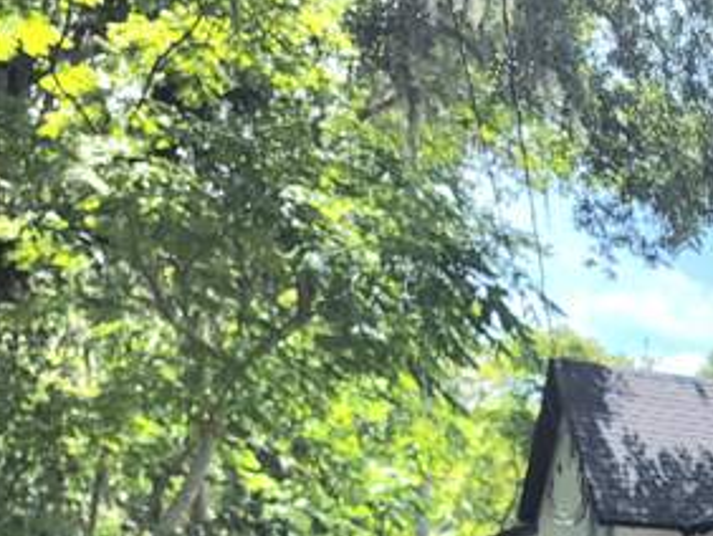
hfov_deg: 23.9
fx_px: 1402
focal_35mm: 68
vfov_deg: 19.8
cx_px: 999
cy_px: 710
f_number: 1.8
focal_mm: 6.7
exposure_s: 1/769
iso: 16
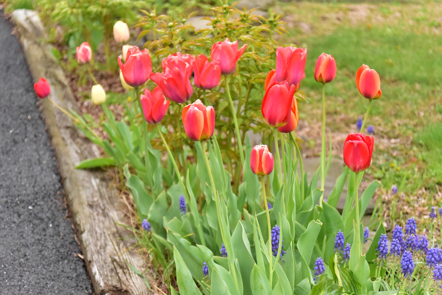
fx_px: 1056
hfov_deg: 23.6
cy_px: 157
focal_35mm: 86
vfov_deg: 15.9
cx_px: 225
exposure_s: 1/4000
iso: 4000
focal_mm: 80
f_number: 5.6
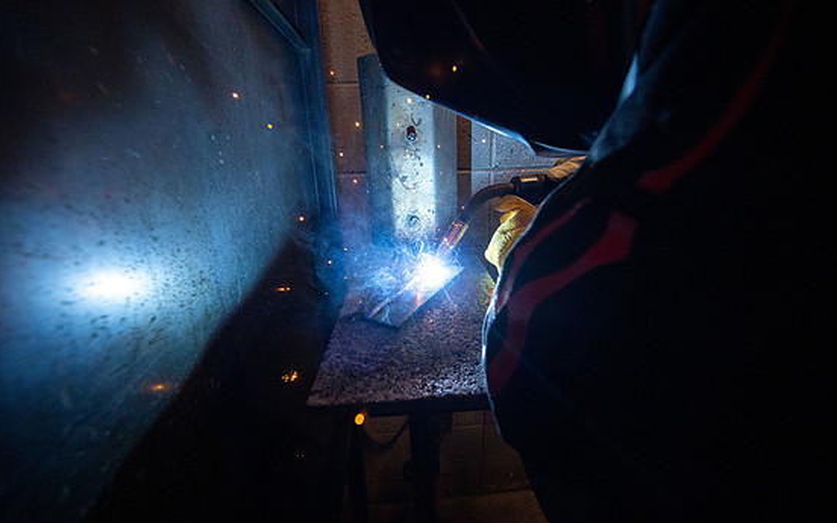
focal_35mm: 15
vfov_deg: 74.8
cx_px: 431
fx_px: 342
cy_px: 257
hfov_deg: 101.4
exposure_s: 1/3200
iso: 2000
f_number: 4
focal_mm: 14
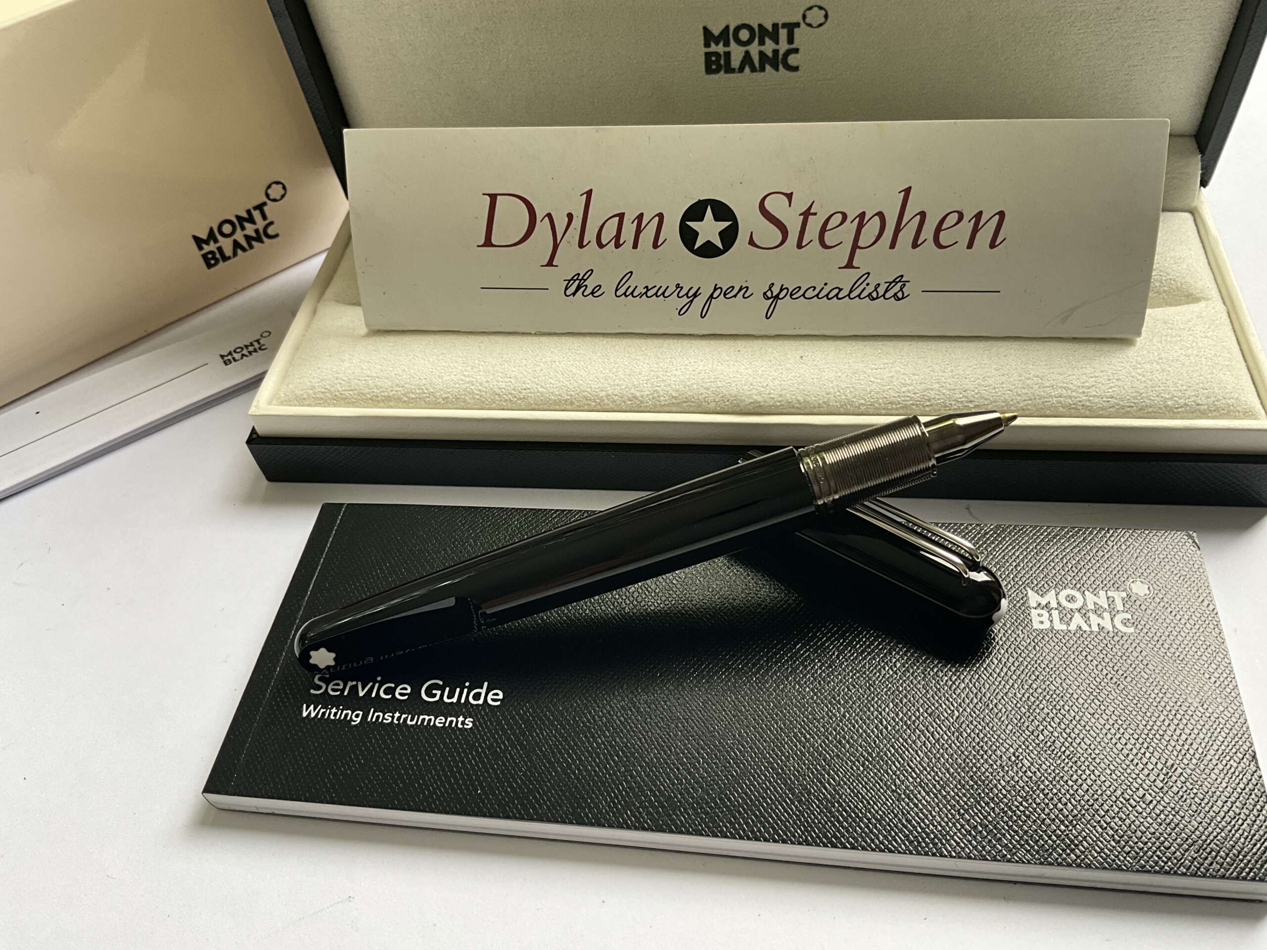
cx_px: 634
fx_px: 1061
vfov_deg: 48.2
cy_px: 475
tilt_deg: -48.0
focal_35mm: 29
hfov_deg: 61.7
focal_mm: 3
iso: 32
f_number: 1.8
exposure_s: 1/122
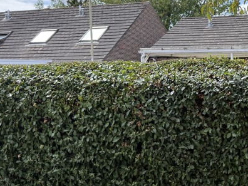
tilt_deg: -6.5
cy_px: 129
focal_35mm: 62
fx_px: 444
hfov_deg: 28.7
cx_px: 264
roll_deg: -0.4
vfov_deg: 23.5
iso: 100
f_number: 1.78
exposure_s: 1/1230
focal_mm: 6.76
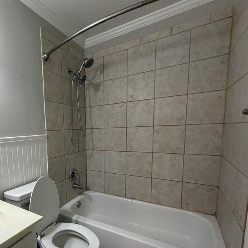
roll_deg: +2.0
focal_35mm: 20
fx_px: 162
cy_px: 150
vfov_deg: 73.9
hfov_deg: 71.9
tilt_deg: -7.4
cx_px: 77
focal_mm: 2.22
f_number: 2.2
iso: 320
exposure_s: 1/120
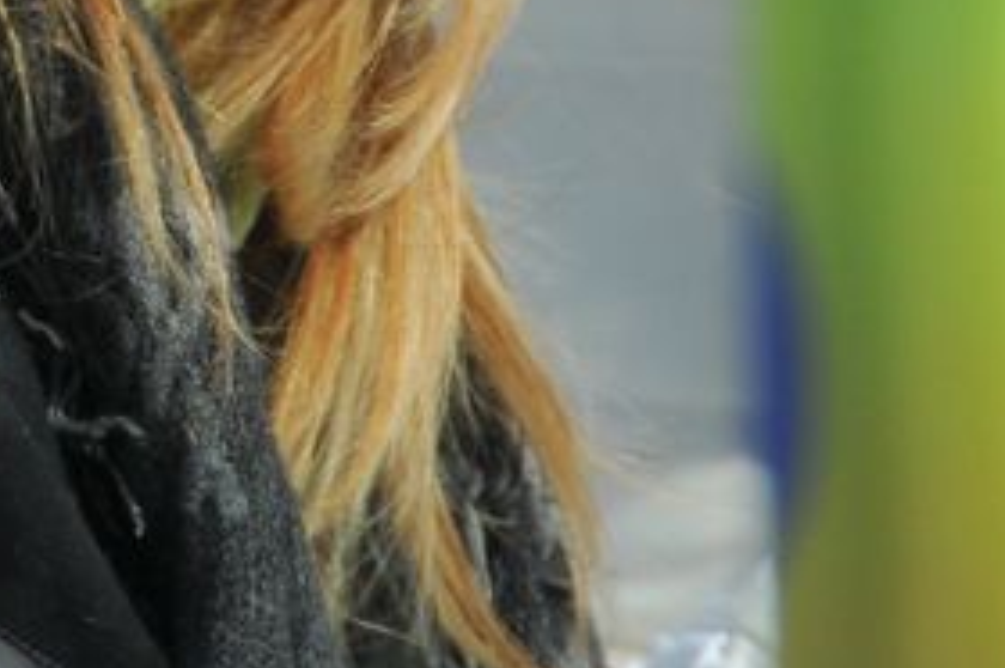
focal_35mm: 1712
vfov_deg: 0.8
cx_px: -330
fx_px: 47737
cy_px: -318
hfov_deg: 1.2
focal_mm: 200
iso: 200
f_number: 9
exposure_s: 1/1000
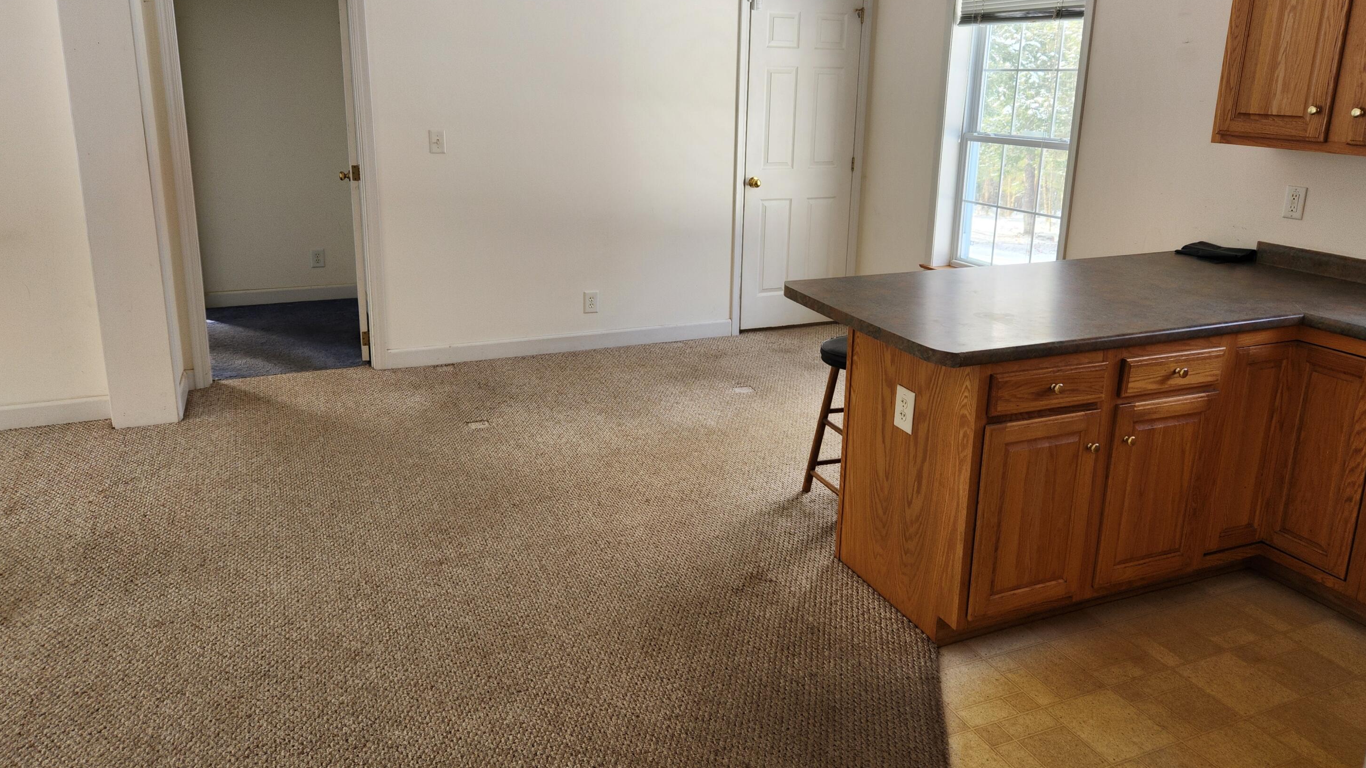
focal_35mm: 26
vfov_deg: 44.1
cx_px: 692
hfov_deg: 71.9
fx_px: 942
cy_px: 306
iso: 80
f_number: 1.8
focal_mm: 5.4
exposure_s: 1/120
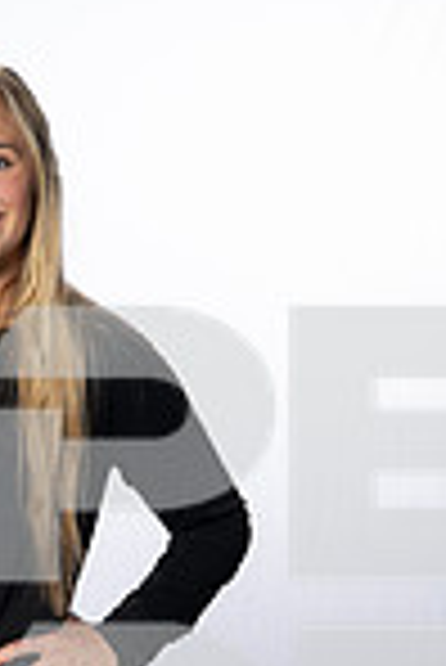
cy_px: 765
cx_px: -68
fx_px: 2929
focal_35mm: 158
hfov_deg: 8.6
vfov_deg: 12.7
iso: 640
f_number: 8
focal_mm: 52
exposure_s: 1/250
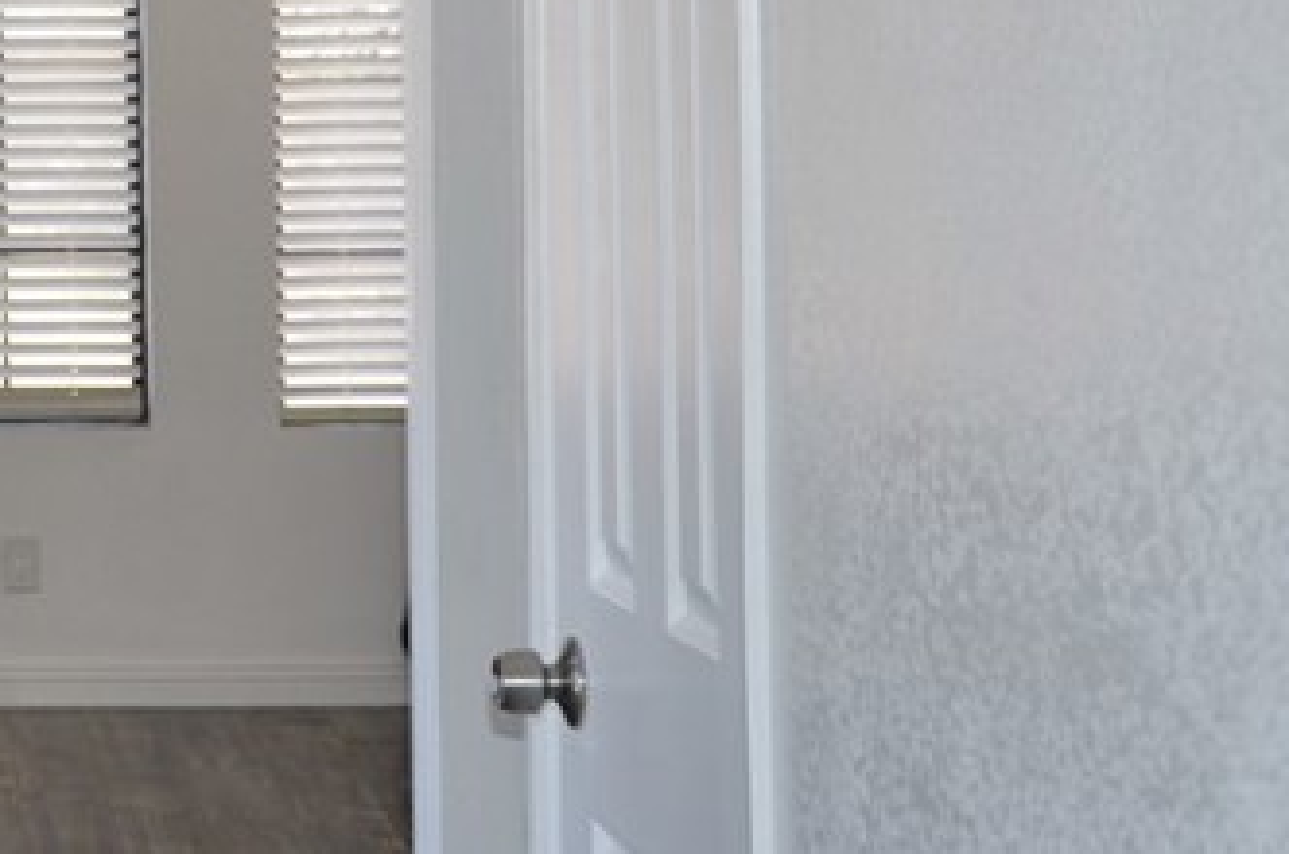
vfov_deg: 11.6
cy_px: -148
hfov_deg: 16.8
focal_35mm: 116
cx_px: -326
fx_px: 4129
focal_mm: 25
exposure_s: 1/250
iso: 400
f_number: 4.5
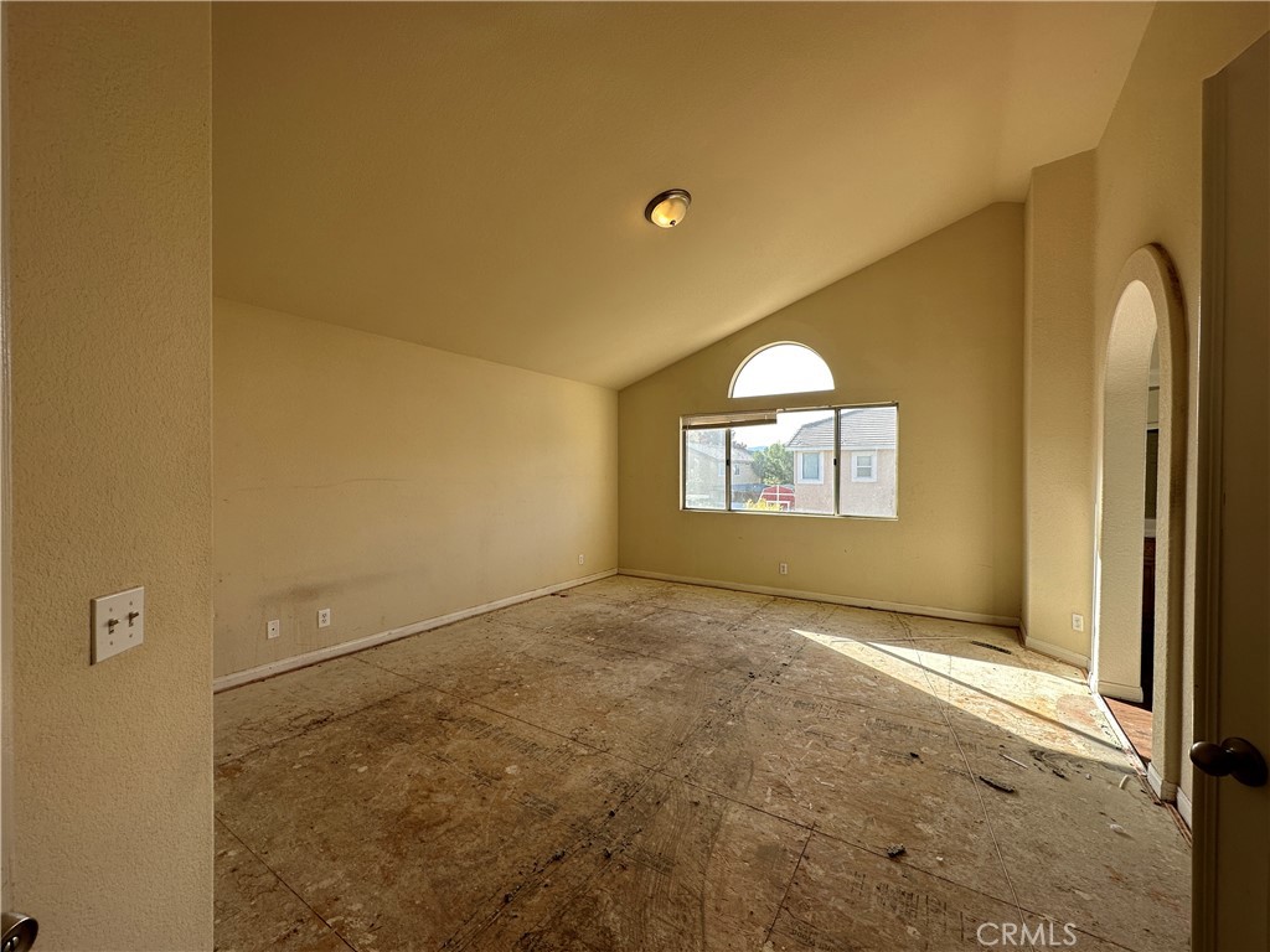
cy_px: 476
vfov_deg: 85.7
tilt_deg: -0.8
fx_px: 514
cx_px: 635
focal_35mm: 14
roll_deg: +0.3
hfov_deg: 102.1
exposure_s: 1/222
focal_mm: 2.22
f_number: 2.2
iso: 40
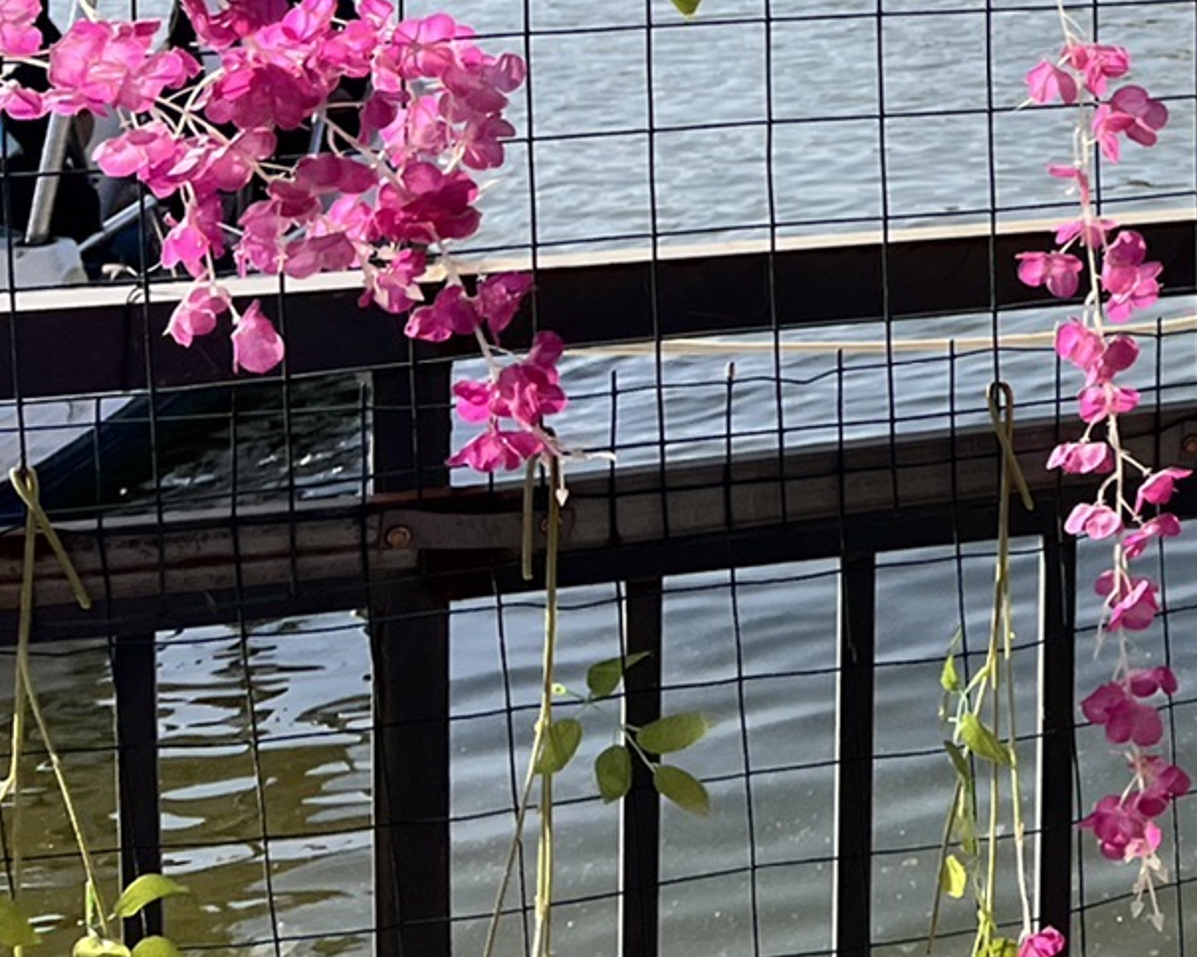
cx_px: 1962
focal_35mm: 84
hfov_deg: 19.0
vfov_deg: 17.5
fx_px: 2975
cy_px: -164
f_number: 1.6
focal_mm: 5.1
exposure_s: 1/2024
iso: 50
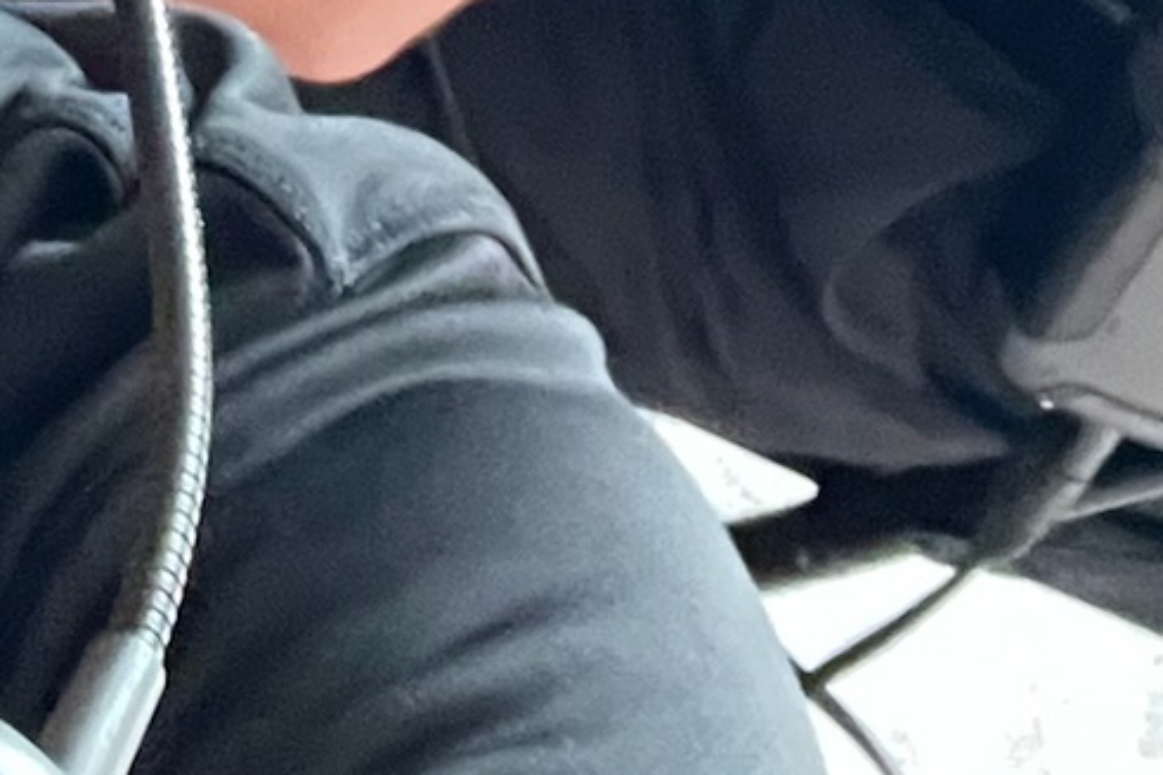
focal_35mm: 130
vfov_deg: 8.9
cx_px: 38
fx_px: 4199
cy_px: -1425
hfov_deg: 15.5
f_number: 2.2
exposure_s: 1/15
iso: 800
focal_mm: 2.71
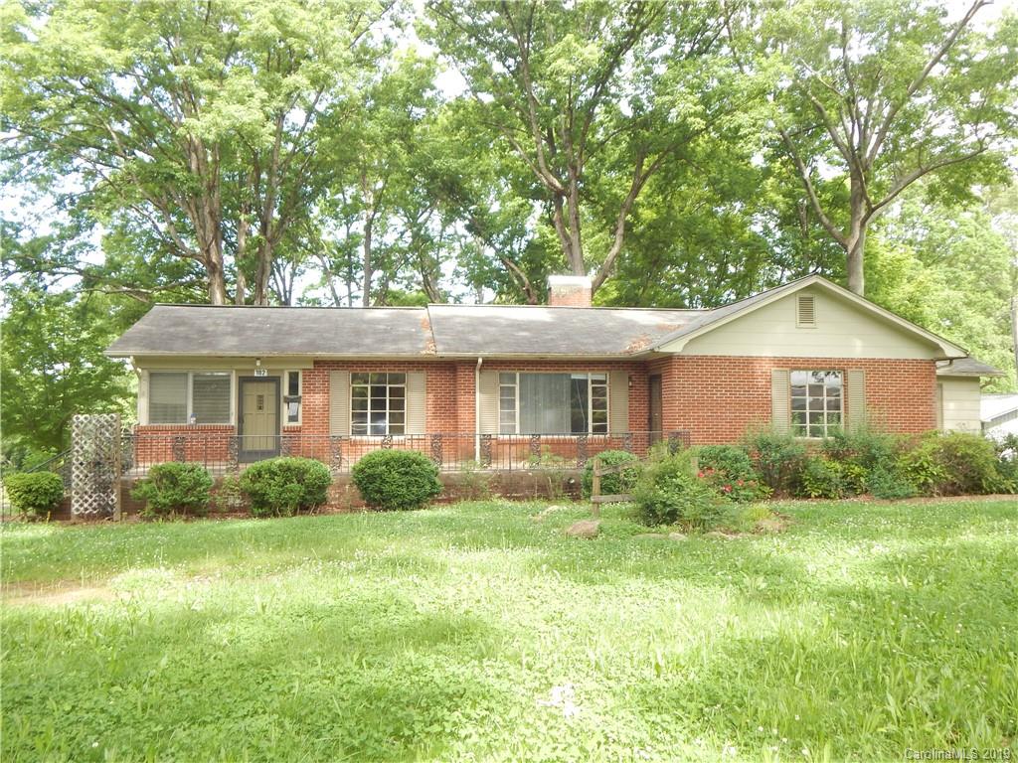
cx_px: 509
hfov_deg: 63.4
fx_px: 823
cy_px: 382
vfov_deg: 49.7
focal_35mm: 28
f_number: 3.2
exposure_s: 1/100
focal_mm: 5.1
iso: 125
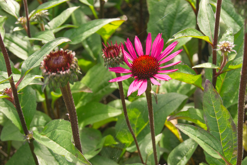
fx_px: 566
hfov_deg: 24.6
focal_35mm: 82
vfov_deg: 16.6
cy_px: 82
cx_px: 124
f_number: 10
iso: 1250
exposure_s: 1/500
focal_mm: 55
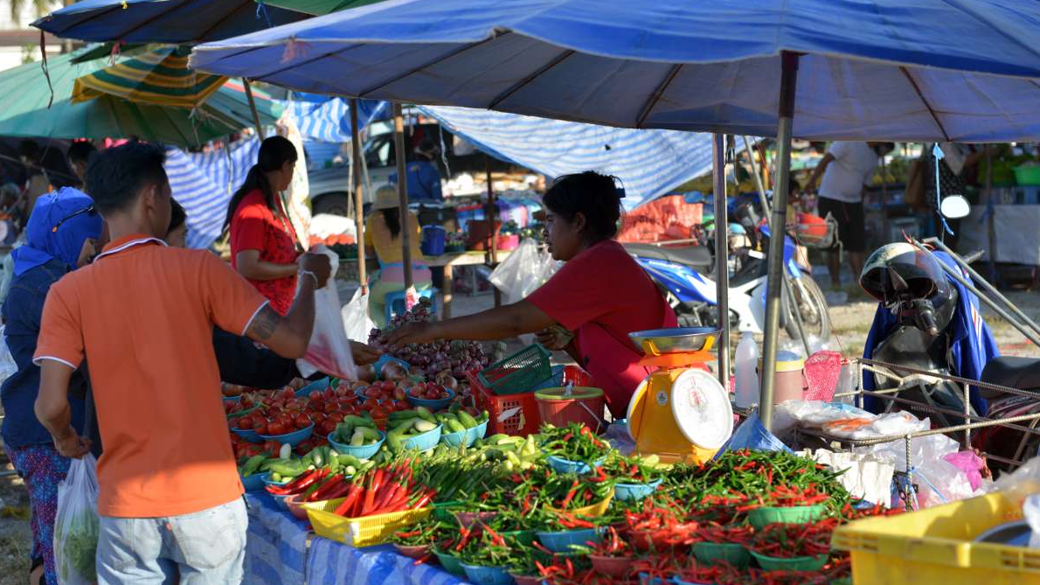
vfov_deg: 16.3
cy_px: 344
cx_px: 521
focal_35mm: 74
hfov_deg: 28.6
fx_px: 2040
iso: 100
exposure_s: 1/100
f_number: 5
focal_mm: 70
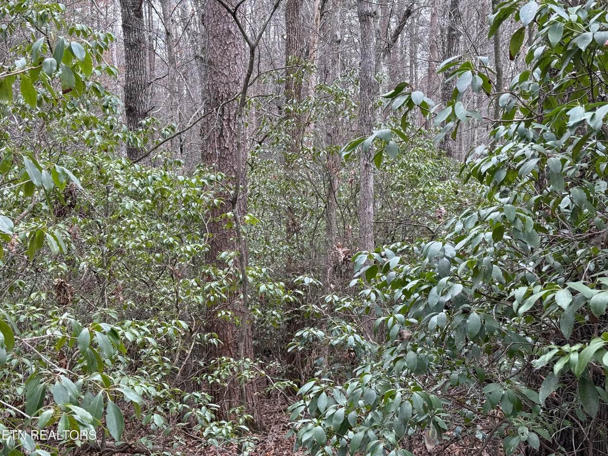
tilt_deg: -2.4
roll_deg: -0.1
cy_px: 228
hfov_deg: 39.7
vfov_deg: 30.3
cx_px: 304
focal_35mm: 48
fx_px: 843
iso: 64
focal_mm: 6.76
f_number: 1.78
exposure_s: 1/297
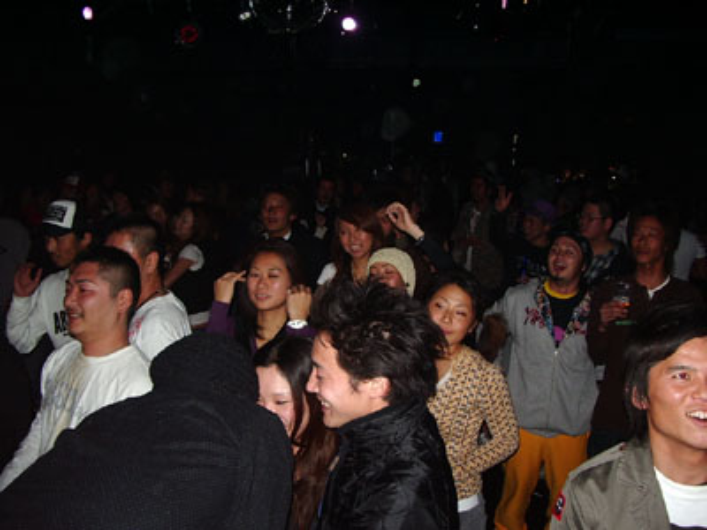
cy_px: 265
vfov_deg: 40.7
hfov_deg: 52.6
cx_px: 354
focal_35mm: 35
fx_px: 715
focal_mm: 5.8
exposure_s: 1/40
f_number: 2.6
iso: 100
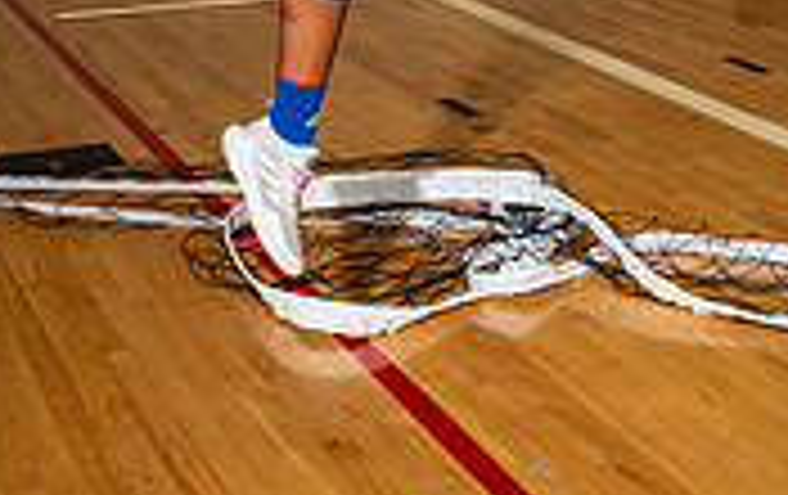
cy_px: -508
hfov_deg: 30.1
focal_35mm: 68
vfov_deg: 15.3
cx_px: 360
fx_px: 1463
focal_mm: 26
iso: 320
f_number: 6.3
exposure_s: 1/250
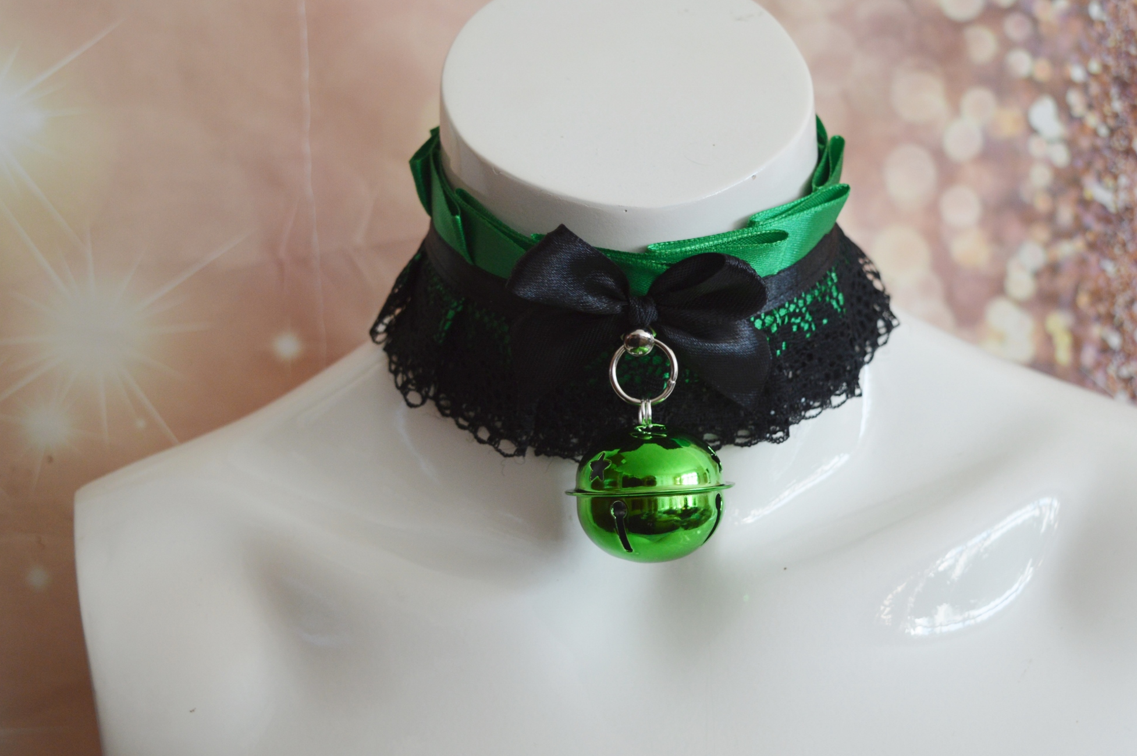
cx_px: 638
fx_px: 1830
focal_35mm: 58
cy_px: 404
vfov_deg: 23.3
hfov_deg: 34.5
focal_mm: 34
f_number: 5
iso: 400
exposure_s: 1/100
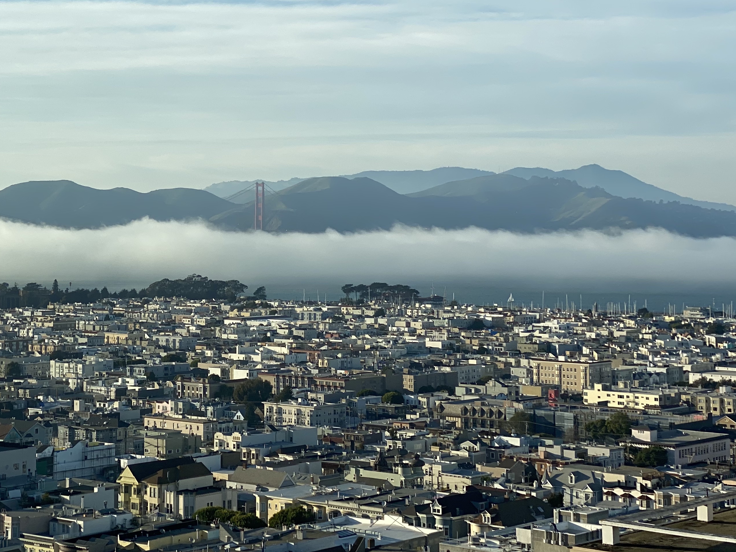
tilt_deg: +3.4
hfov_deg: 23.8
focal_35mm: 82
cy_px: 130
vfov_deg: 17.9
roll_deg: -0.5
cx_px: 278
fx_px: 1744
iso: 20
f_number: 2
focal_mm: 6
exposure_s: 1/1043
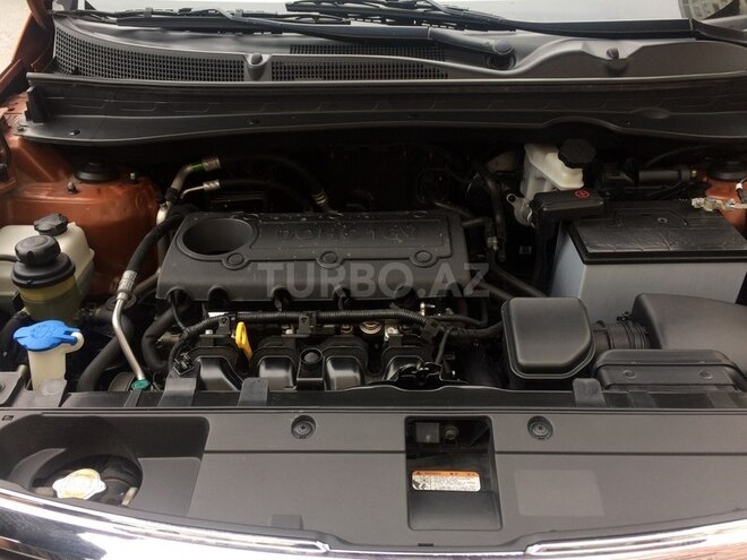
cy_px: 280
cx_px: 374
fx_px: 626
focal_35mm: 29
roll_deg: -1.0
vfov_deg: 48.2
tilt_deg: -38.5
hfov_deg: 61.7
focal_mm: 4.15
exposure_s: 1/100
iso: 40
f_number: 2.2
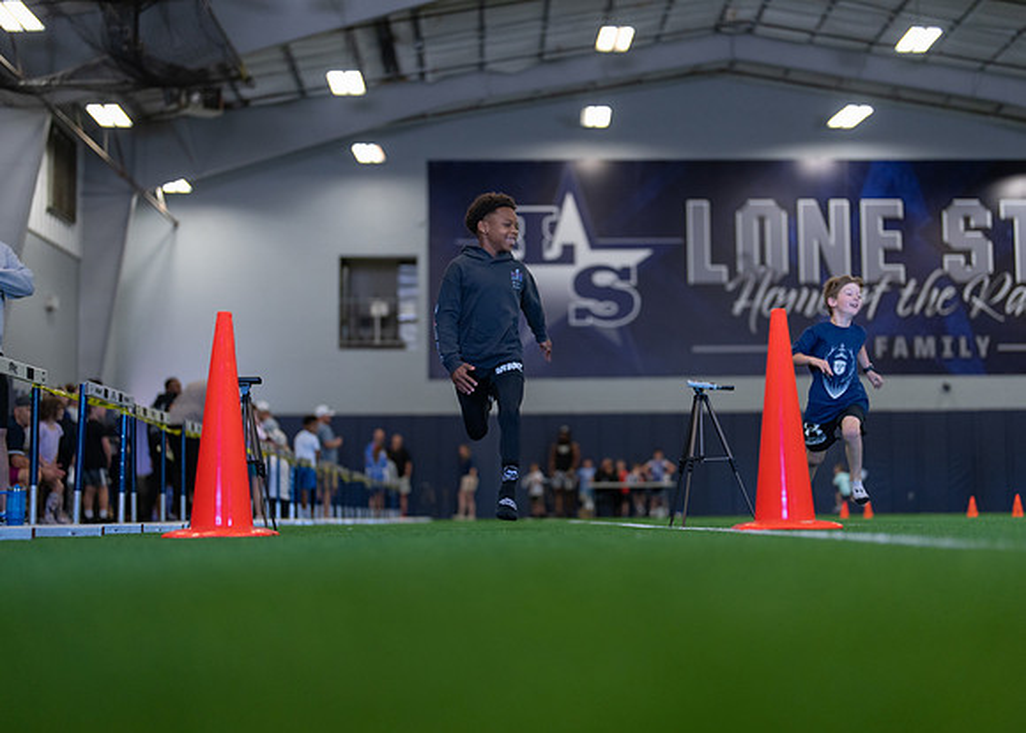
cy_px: 366
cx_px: 513
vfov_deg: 25.7
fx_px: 1608
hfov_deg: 35.4
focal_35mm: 55
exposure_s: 1/1000
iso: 1000
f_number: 1.2
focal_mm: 50
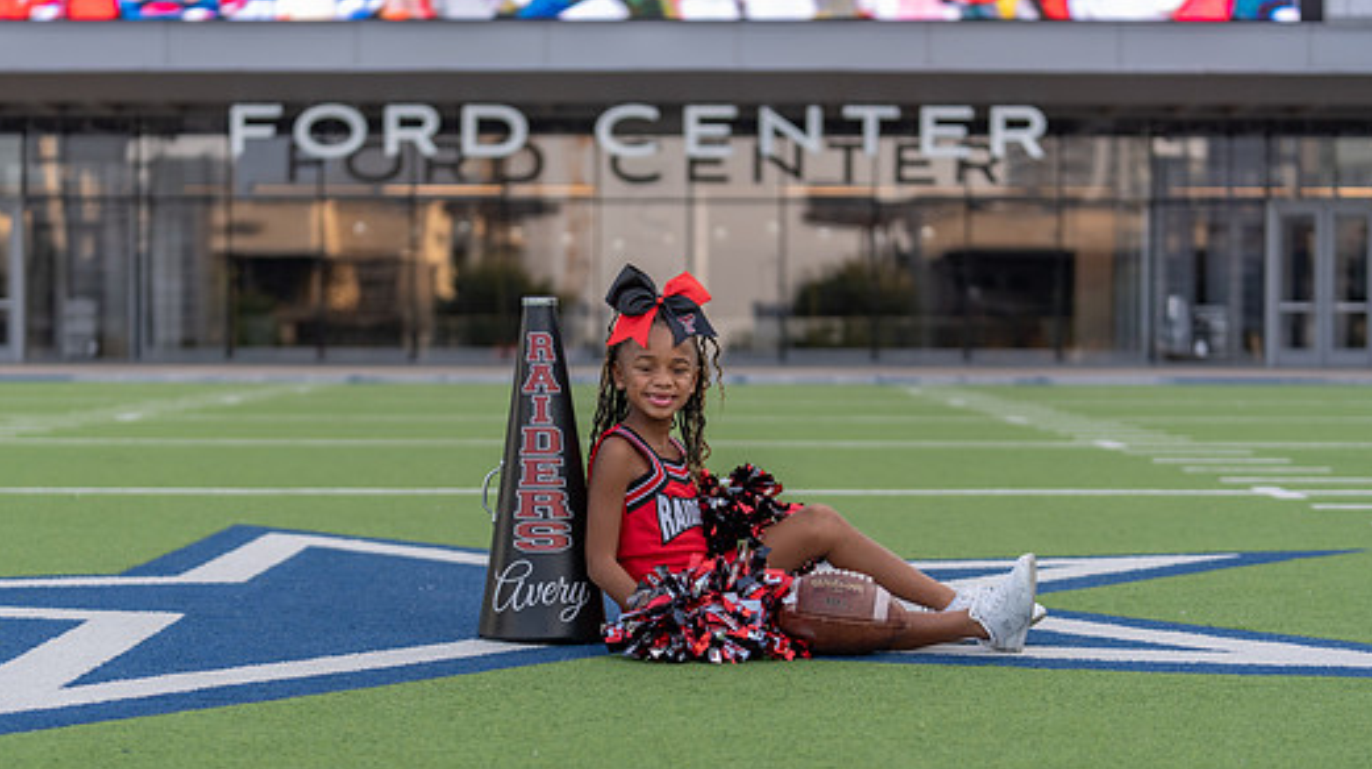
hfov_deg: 25.6
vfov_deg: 14.5
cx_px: 633
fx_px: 3017
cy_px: 468
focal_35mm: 83
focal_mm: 70
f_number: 2.8
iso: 160
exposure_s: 1/320
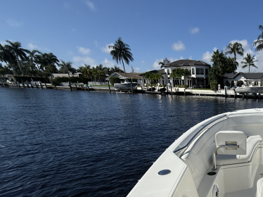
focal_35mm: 25
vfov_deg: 50.4
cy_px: 166
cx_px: 232
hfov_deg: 59.9
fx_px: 190
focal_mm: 2.22
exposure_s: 1/6173
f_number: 2.2
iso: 40
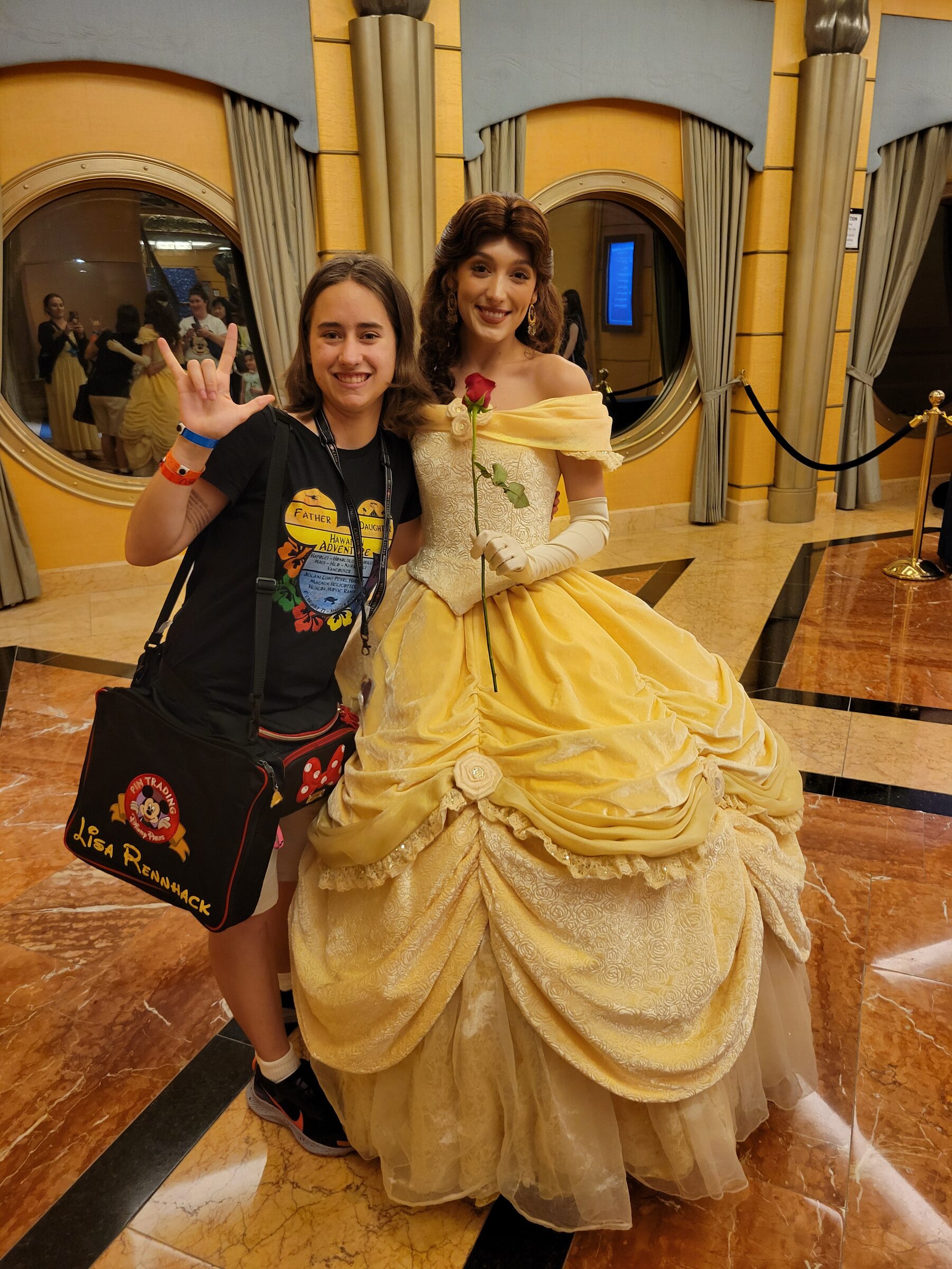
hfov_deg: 53.1
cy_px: 634
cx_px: 476
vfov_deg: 67.3
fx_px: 953
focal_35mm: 26
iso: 500
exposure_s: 1/40
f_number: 1.8
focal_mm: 5.4
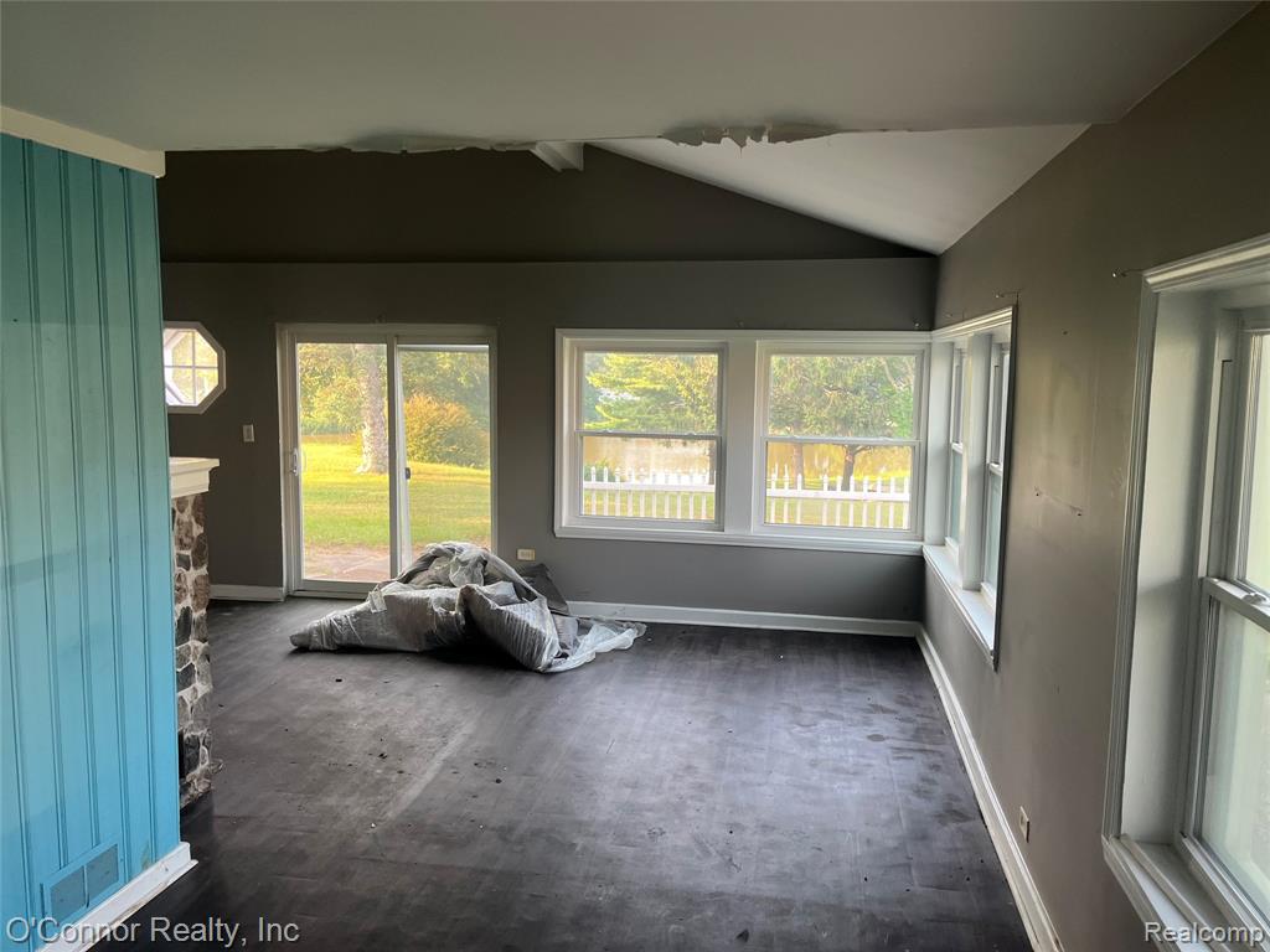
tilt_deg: -5.5
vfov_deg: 53.1
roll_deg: -0.6
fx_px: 954
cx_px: 635
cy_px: 476
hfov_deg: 67.3
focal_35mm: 26
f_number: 1.6
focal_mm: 5.1
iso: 125
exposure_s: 1/121
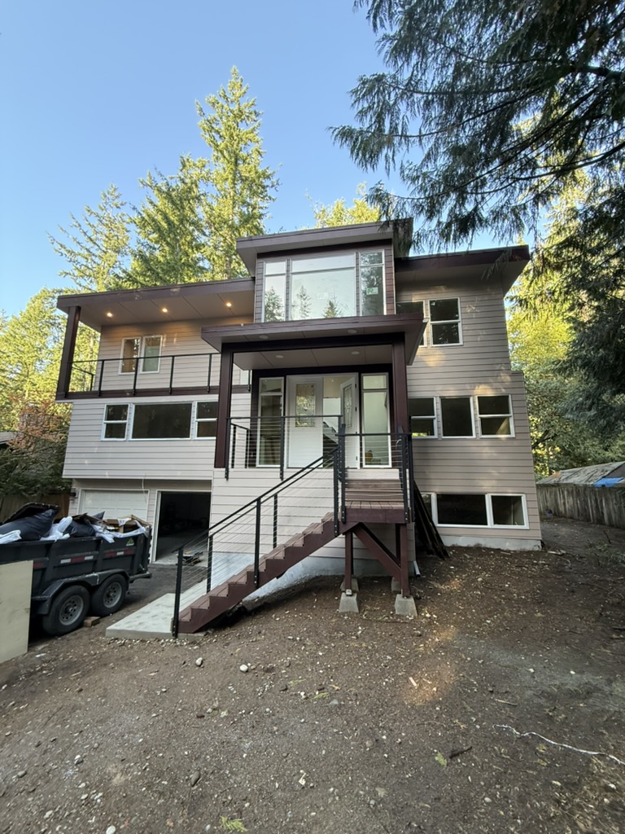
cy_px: 417
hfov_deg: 85.7
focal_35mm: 14
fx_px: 337
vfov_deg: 102.1
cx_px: 312
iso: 200
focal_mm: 2.22
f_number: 2.2
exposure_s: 1/99
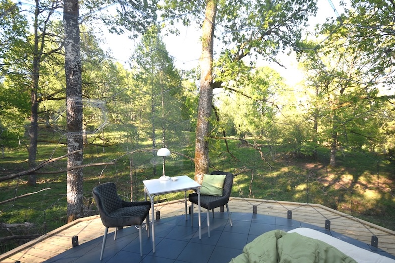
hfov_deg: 92.9
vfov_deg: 70.2
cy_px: 146
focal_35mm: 17
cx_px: 219
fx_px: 186
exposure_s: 1/50
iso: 100
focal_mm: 10
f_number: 5
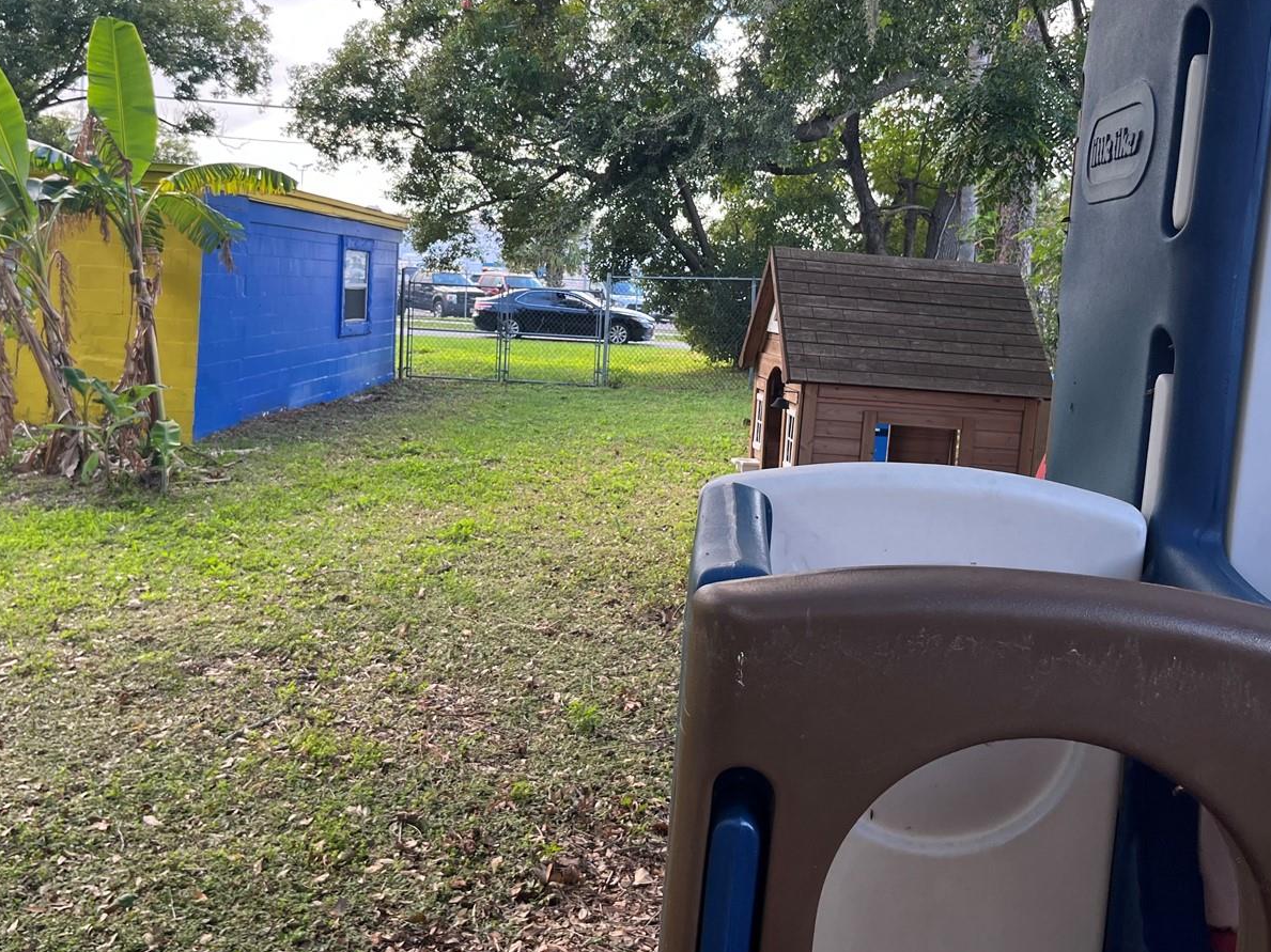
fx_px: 1285
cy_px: 377
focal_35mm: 35
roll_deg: -1.9
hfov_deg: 52.6
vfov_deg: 40.5
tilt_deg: -4.6
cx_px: 594
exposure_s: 1/166
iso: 50
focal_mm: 5.1
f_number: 1.6
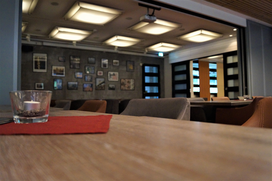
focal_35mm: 30
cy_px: 90
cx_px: 136
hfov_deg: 62.0
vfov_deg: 43.6
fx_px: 227
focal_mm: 20
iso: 3200
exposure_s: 1/125
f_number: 3.5
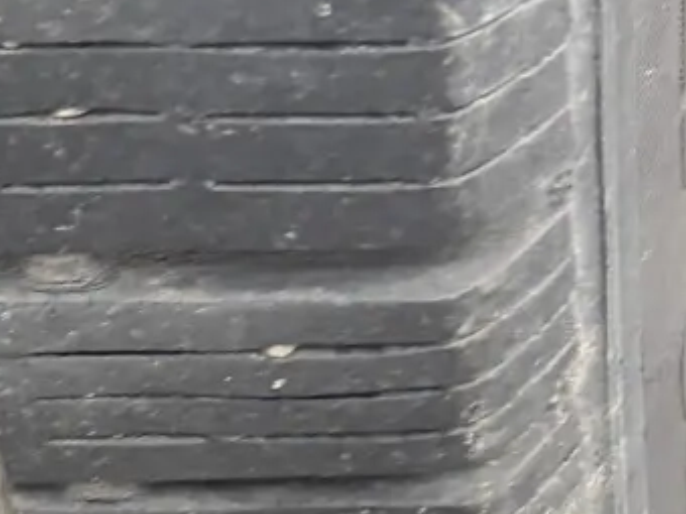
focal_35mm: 147
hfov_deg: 11.8
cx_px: -734
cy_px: 530
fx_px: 2913
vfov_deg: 10.0
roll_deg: +3.7
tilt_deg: -14.0
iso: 160
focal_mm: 5.96
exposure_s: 1/60
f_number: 1.6
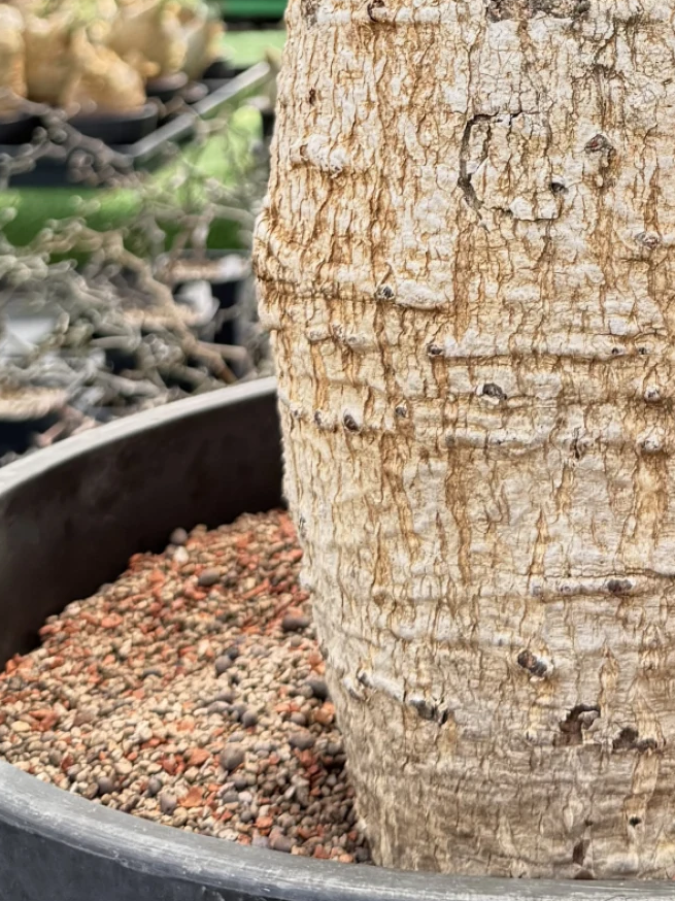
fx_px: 2029
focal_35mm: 78
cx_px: 698
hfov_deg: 18.3
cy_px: -209
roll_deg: +0.0
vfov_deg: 22.8
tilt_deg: -0.4
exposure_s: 1/393
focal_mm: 6.76
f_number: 1.78
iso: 100
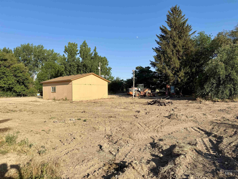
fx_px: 165
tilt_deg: +0.5
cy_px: 90
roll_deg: +0.3
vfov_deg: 56.8
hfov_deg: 71.6
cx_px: 119
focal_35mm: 24
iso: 80
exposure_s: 1/4167
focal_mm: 6.76
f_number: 1.78
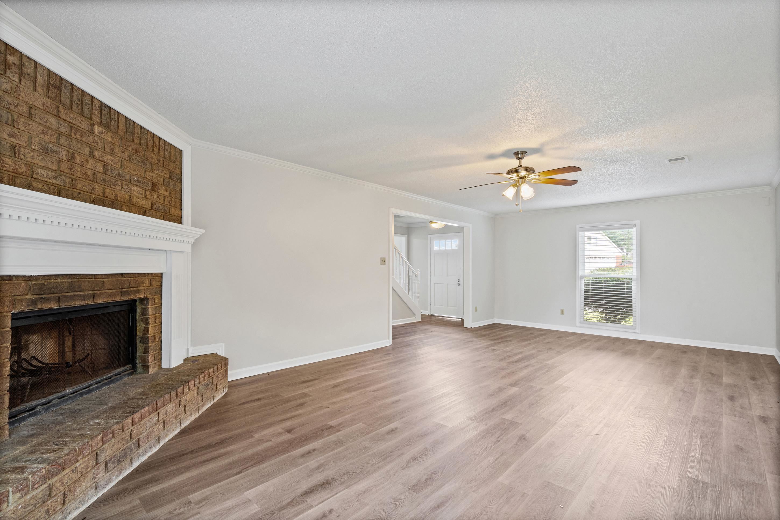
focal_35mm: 16
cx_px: 390
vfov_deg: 73.7
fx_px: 347
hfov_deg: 96.7
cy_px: 260
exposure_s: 1/3
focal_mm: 16
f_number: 9.5
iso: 800
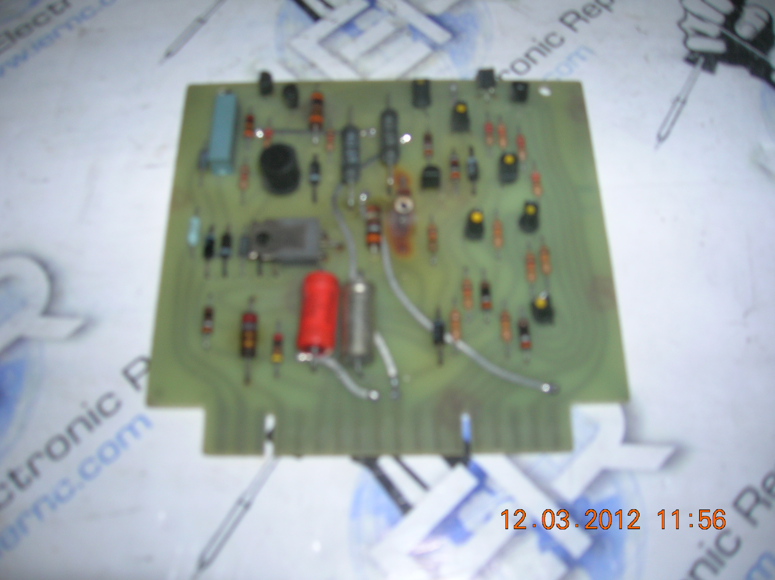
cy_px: 290
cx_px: 388
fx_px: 761
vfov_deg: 41.7
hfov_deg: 54.0
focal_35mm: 34
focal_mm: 5.7
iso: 50
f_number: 2.9
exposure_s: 1/60.1
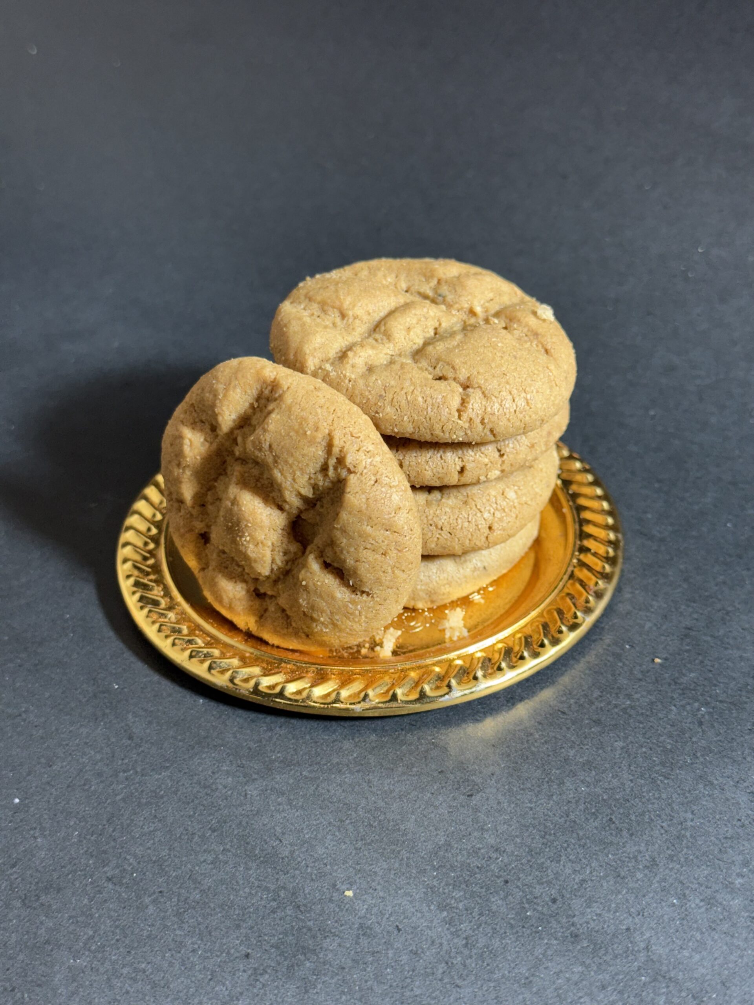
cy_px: 502
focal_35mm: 48
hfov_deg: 30.3
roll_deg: +2.7
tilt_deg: -37.0
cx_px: 377
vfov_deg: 39.7
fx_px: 1394
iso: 80
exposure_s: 1/100
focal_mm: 6.76
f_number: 1.78
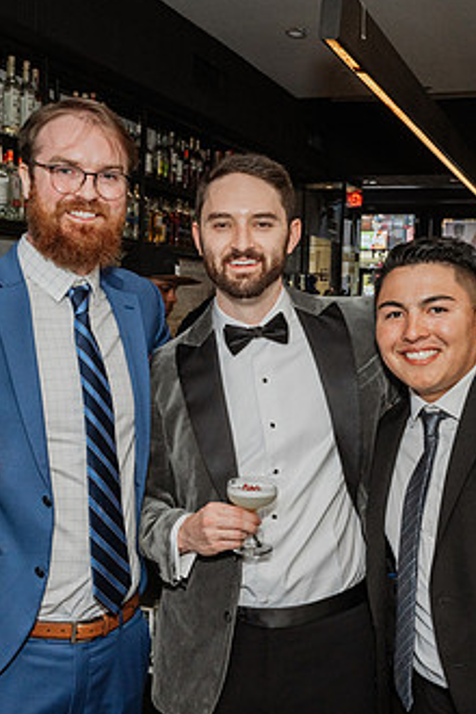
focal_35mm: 50
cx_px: 195
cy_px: 402
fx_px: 992
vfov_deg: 39.5
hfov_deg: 26.9
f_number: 8
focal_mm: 28.5
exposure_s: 1/80
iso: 1250
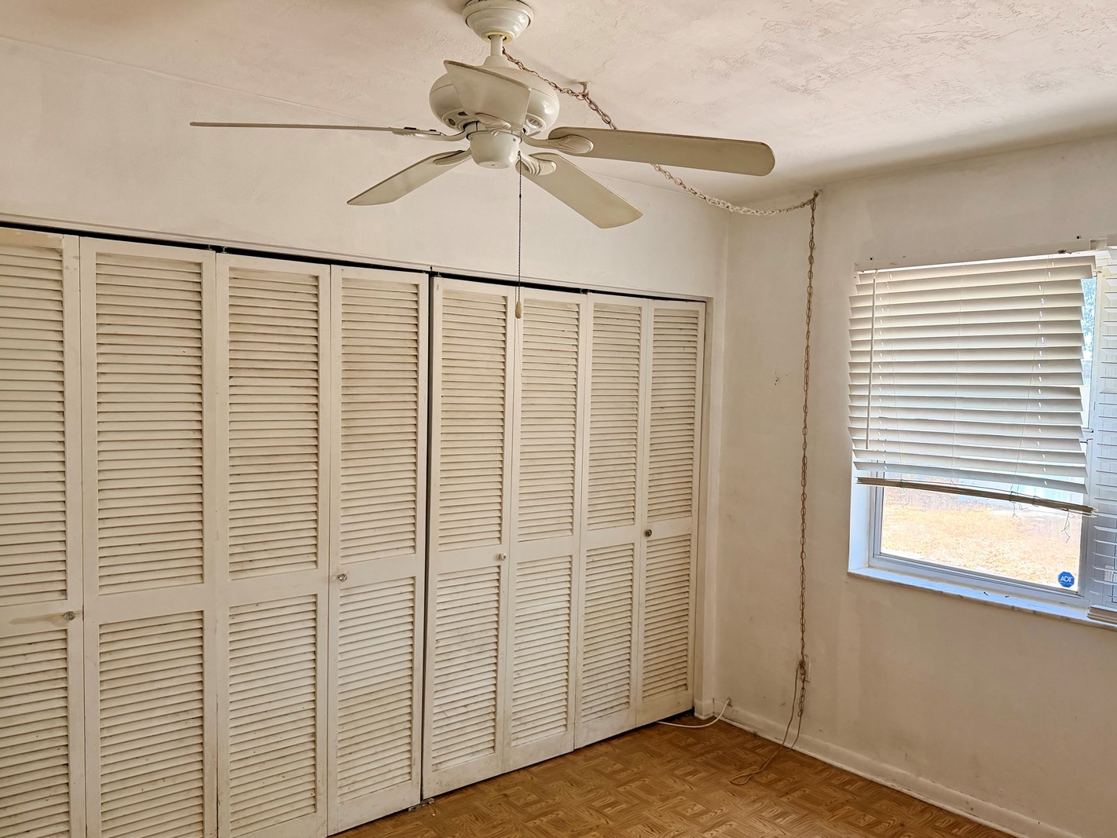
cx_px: 587
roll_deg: -1.5
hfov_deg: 65.3
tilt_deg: -2.2
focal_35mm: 27
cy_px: 427
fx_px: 871
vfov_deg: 51.4
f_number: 1.78
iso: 200
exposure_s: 1/138
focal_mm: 6.76
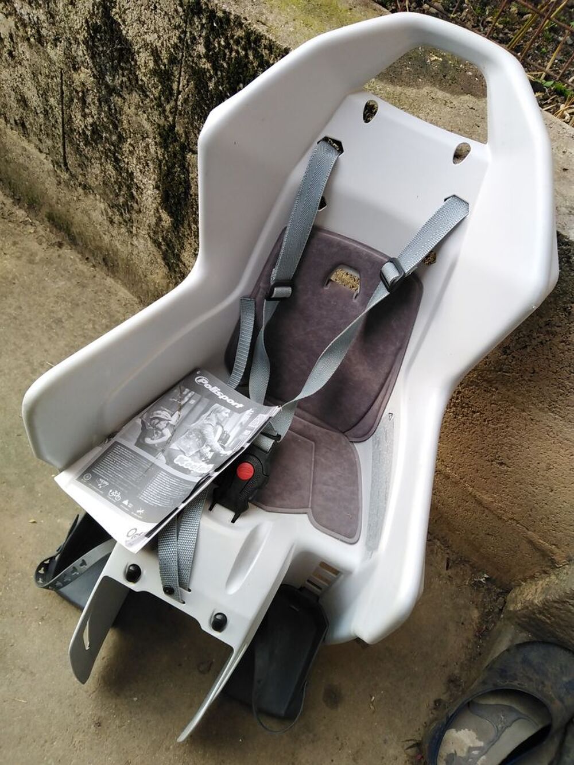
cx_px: 287
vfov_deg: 67.3
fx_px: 575
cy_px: 382
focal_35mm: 26
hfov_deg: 53.1
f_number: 1.8
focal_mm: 3.59
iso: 100
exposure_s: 1/174
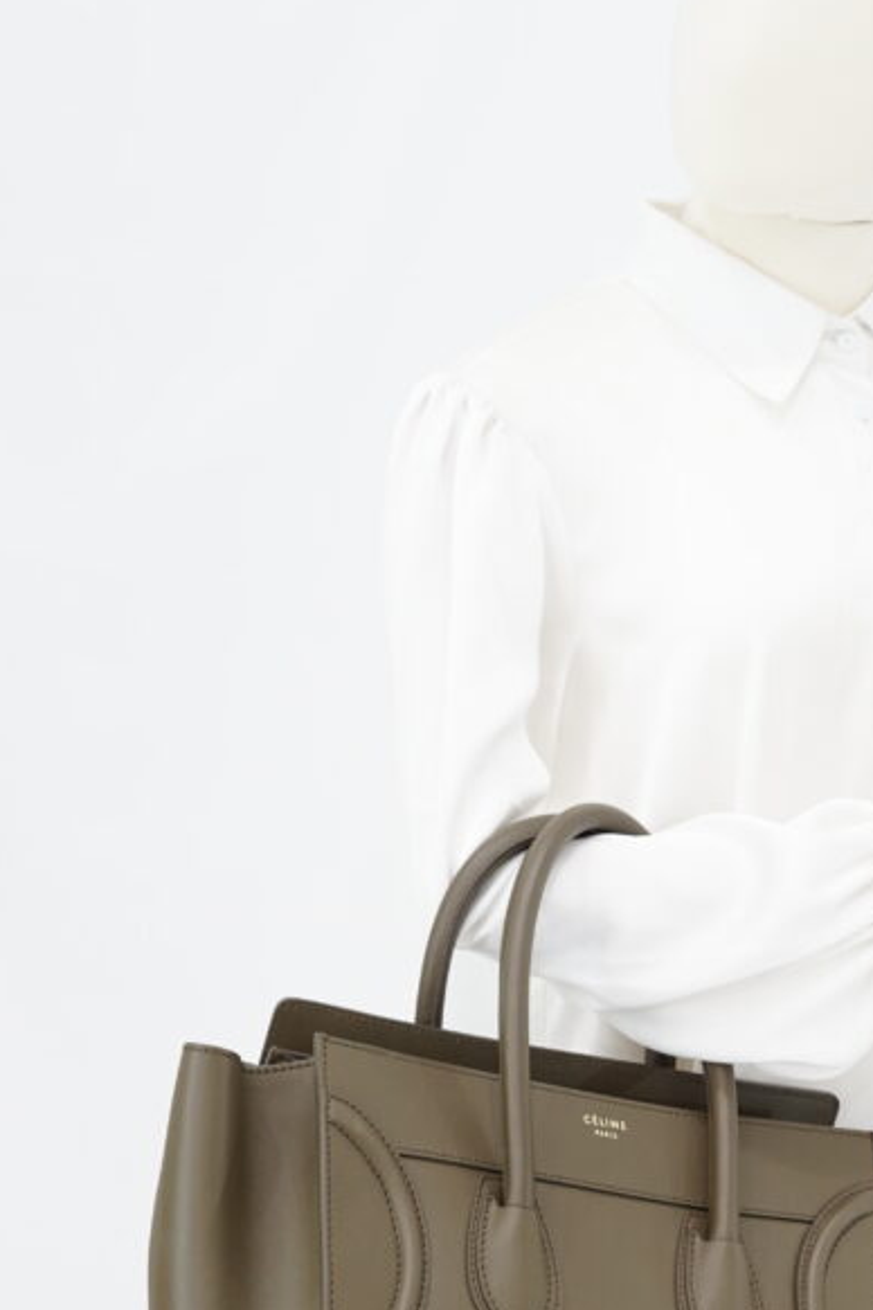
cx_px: 721
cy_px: 1067
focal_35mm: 88
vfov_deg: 22.8
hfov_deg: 15.4
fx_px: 3201
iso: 640
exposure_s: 1/6
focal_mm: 50
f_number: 6.3
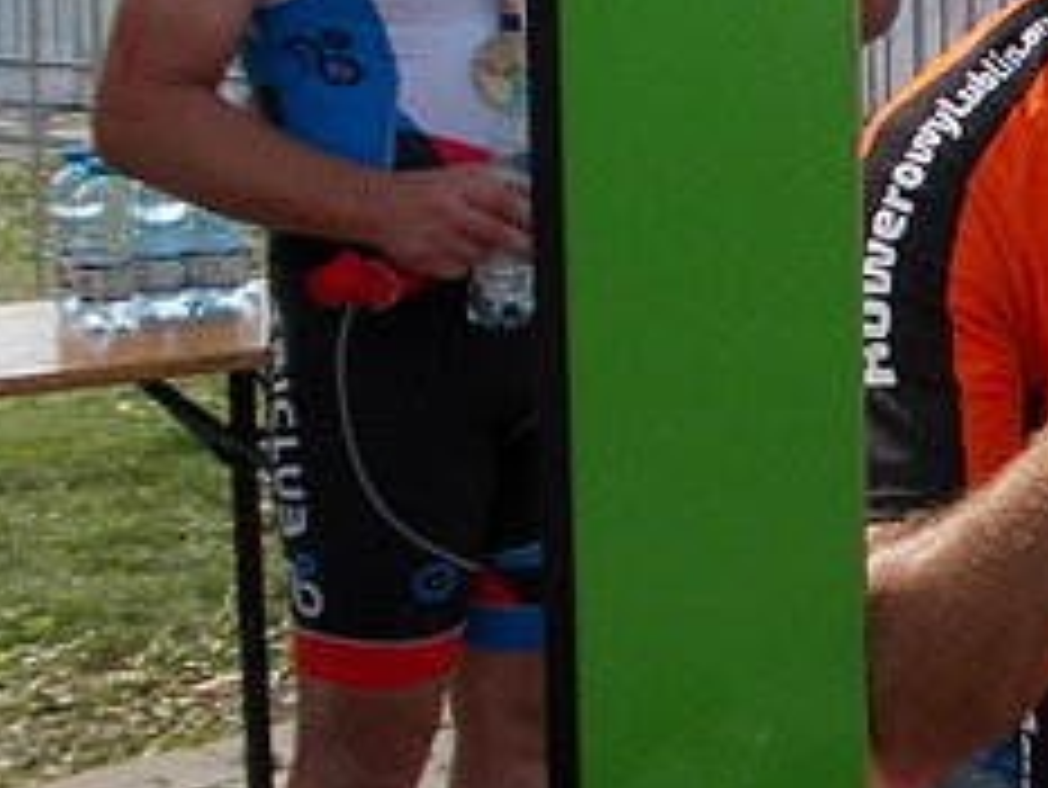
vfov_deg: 13.6
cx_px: 1700
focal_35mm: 108
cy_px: 92
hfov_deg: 16.2
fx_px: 3271
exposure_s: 1/1000
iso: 80
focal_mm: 4
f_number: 2.7
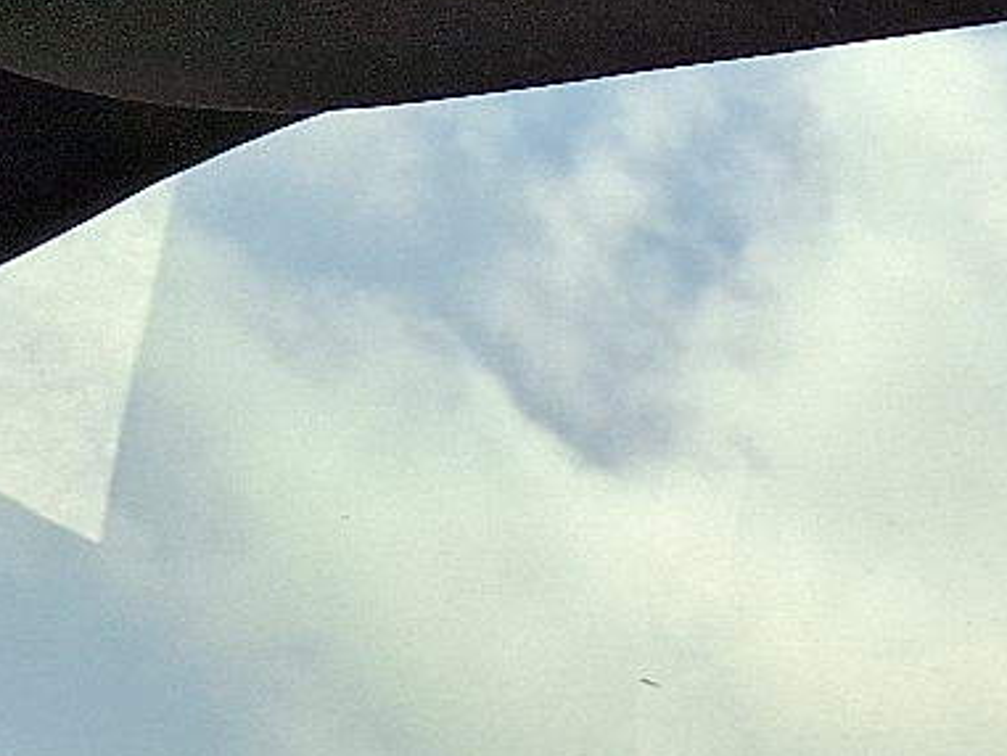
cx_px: 1623
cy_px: 790
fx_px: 3055
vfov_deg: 13.9
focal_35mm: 105
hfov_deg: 16.6
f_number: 1.8
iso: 25
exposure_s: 1/222
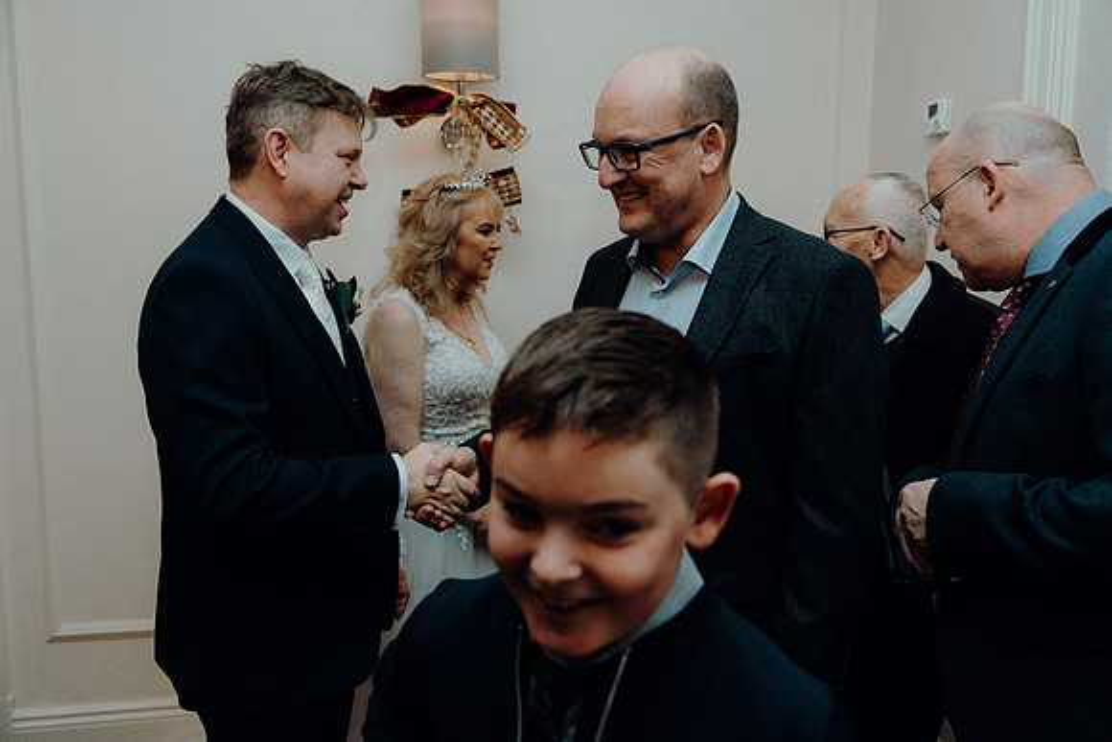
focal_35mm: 29
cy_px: 371
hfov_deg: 63.6
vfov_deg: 45.0
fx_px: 896
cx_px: 556
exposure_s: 1/200
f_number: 3.5
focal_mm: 29
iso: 2500
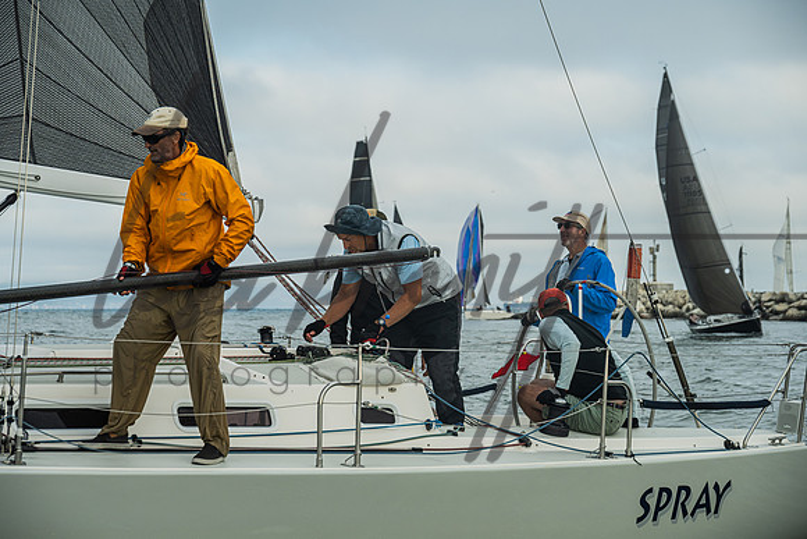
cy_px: 269
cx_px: 398
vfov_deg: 13.2
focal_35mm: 104
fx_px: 2323
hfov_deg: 19.7
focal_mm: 101
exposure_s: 1/200
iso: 250
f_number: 6.3
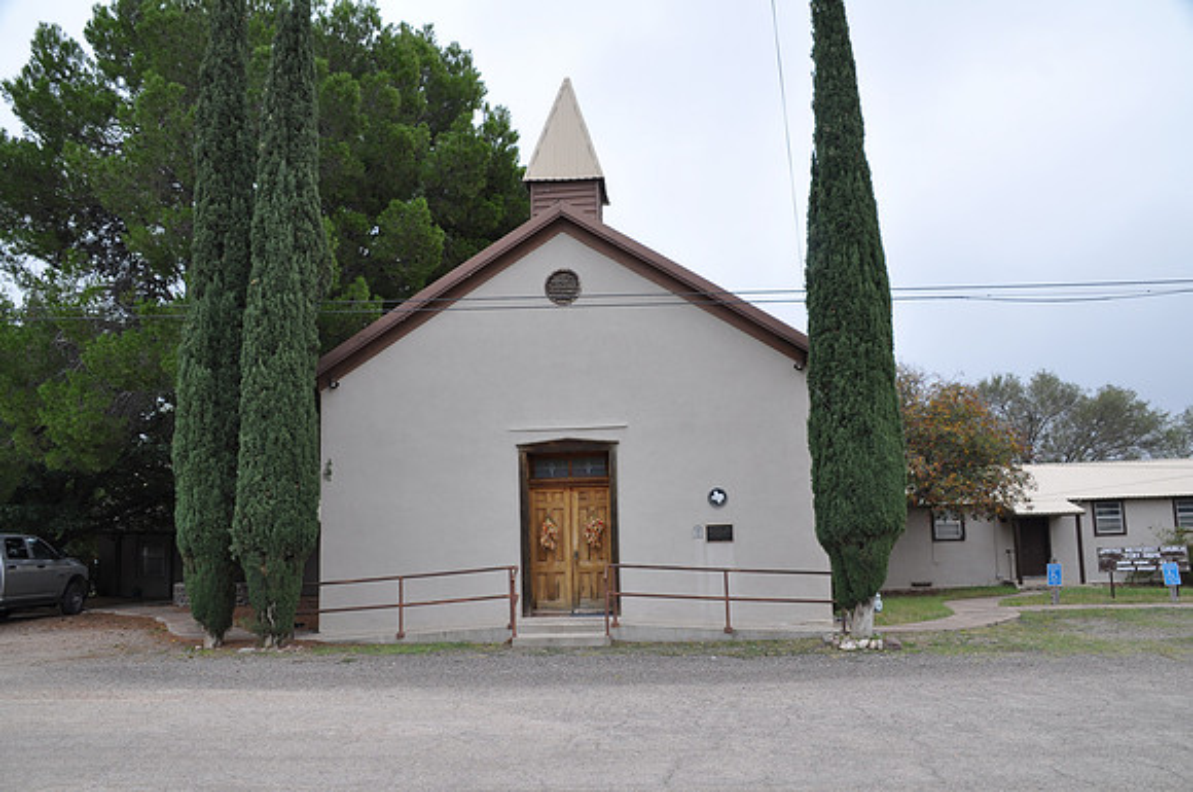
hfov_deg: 62.0
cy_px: 396
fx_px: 993
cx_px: 596
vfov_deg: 43.5
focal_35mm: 30
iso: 200
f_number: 10
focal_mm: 20
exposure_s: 1/100
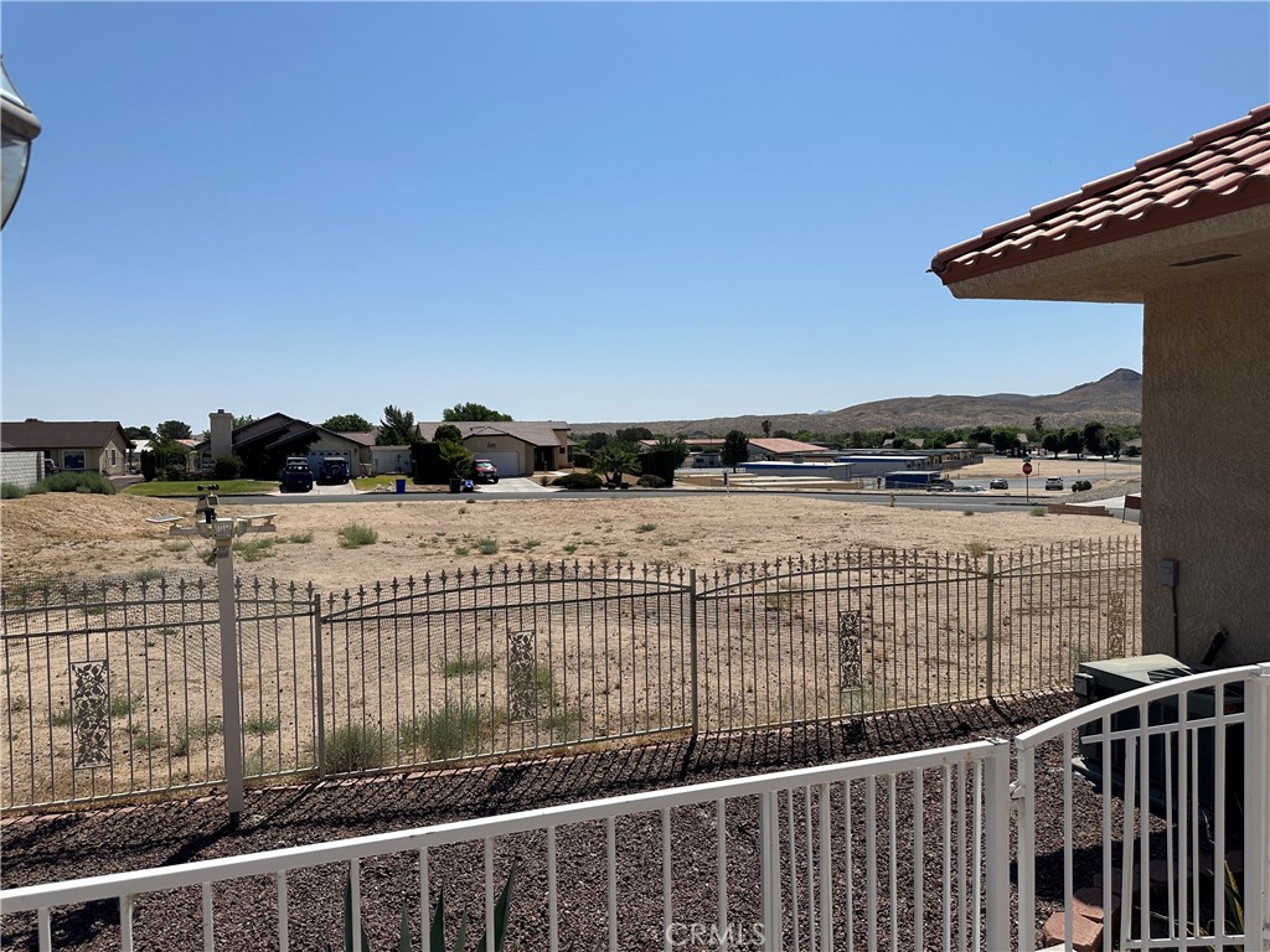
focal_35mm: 24
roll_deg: -1.5
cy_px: 476
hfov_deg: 71.6
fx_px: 881
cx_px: 635
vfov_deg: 56.8
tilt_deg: -1.8
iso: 80
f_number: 1.78
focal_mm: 6.86
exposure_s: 1/10753
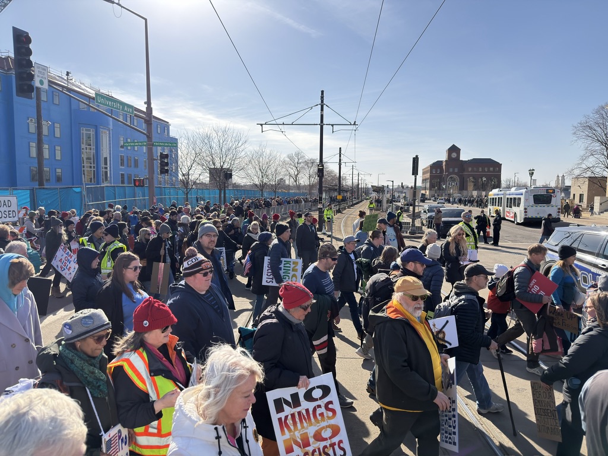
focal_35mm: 24
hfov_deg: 71.6
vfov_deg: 56.8
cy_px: 228
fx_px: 422
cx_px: 304
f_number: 1.78
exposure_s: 1/5618
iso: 100
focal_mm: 6.76
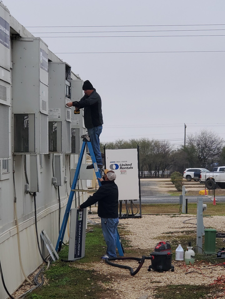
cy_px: 150
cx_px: 112
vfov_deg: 36.8
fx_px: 451
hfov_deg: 28.0
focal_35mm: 52
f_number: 2.09
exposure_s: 1/250
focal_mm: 6
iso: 50
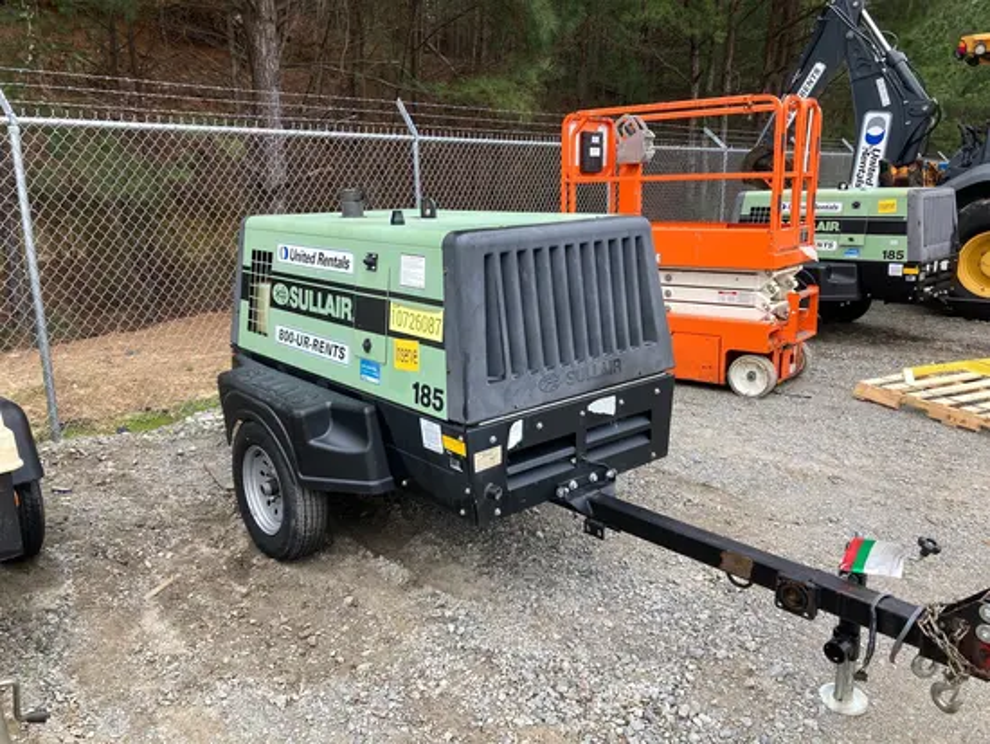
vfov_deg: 49.8
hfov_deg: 63.4
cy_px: 372
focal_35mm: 28
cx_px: 495
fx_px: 801
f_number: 1.8
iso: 20
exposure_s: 1/130
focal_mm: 3.99
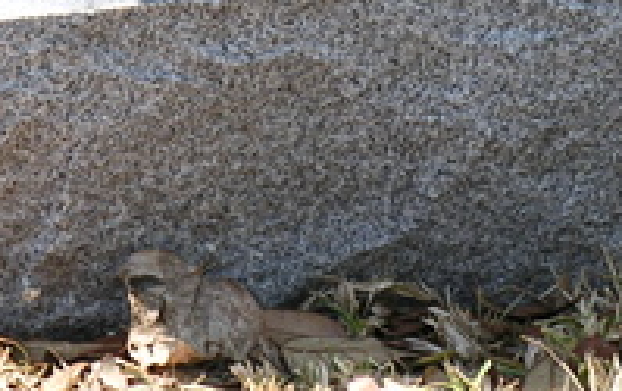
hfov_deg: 3.2
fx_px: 11221
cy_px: -447
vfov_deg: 2.0
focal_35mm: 661
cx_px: 606
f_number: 3.9
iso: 50
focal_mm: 40
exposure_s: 1/98.8
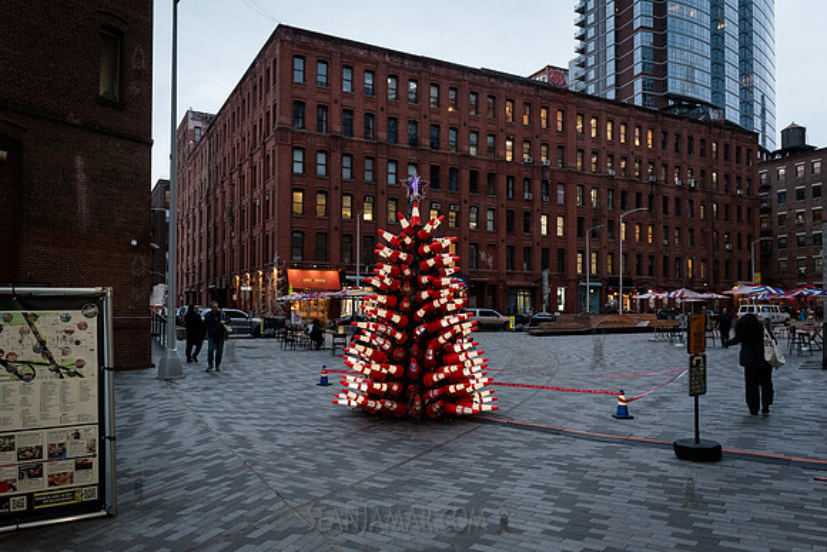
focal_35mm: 26
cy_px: 299
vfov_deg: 48.9
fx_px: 606
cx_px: 407
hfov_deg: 68.6
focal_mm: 24
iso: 4000
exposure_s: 1/160
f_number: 4.5
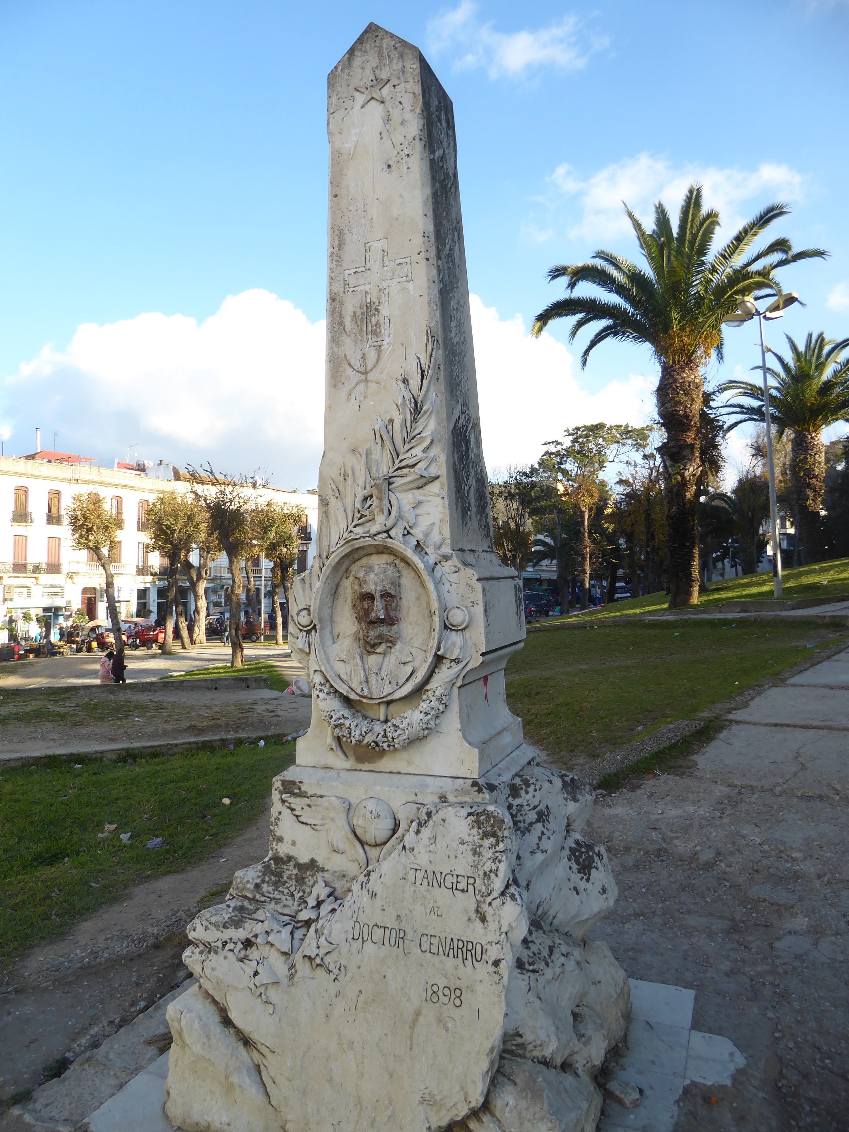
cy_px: 566
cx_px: 424
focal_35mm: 25
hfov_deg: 54.9
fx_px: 818
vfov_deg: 69.4
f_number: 3.3
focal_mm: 4.3
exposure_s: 1/250
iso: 80
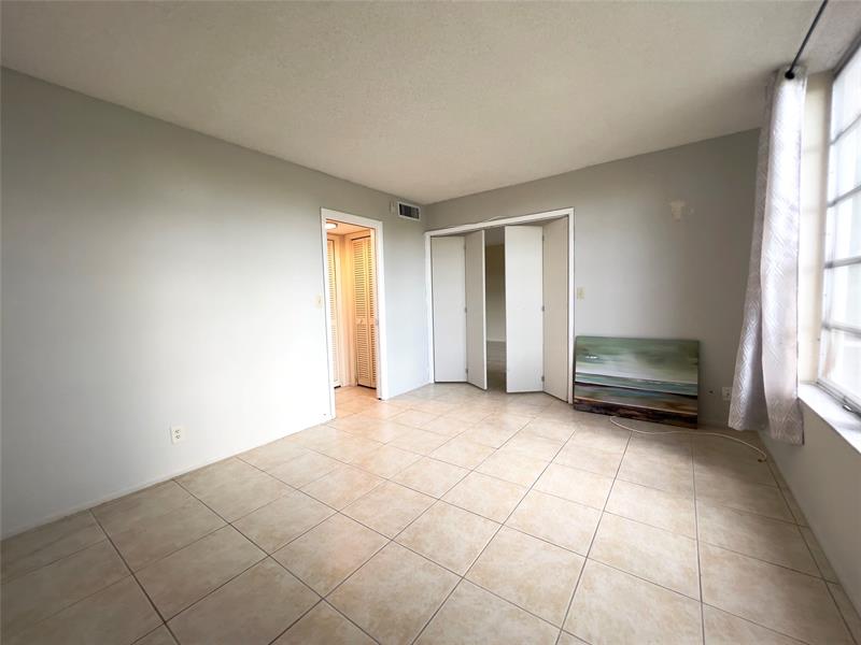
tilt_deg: -3.9
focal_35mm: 13
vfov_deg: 89.9
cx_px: 430
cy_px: 322
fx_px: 323
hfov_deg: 106.2
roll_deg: +1.1
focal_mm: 1.57
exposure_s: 1/99
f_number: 1.8
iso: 64
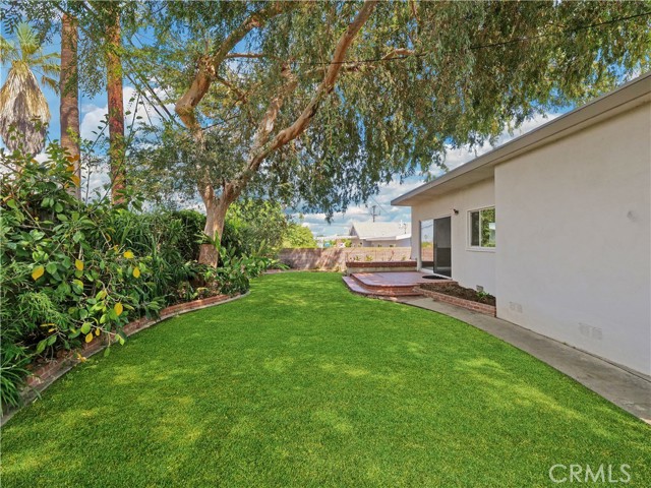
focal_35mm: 16
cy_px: 244
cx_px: 326
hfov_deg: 94.5
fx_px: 301
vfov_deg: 78.1
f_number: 11
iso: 200
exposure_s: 1/80
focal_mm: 8
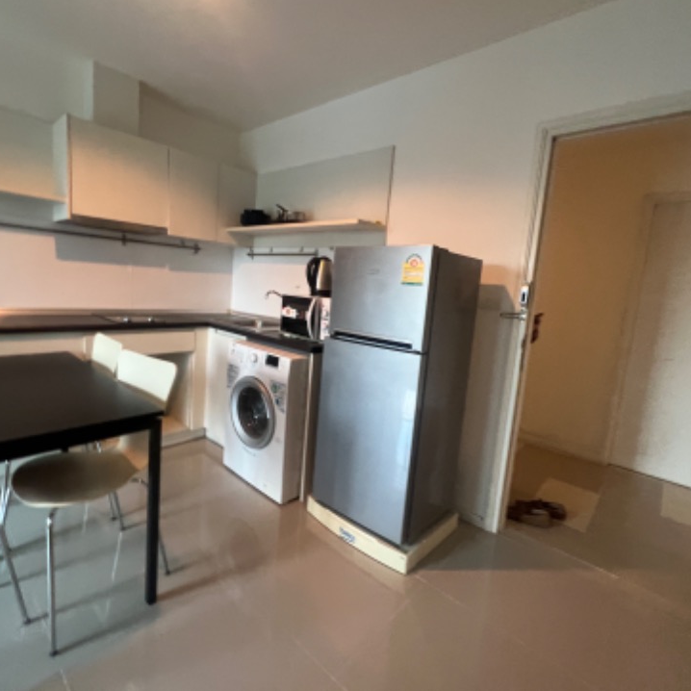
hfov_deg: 87.2
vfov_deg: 87.4
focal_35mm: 16
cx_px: 317
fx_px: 361
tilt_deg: -7.4
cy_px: 334
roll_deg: -4.4
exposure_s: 1/50
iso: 400
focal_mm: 1.57
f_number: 1.8
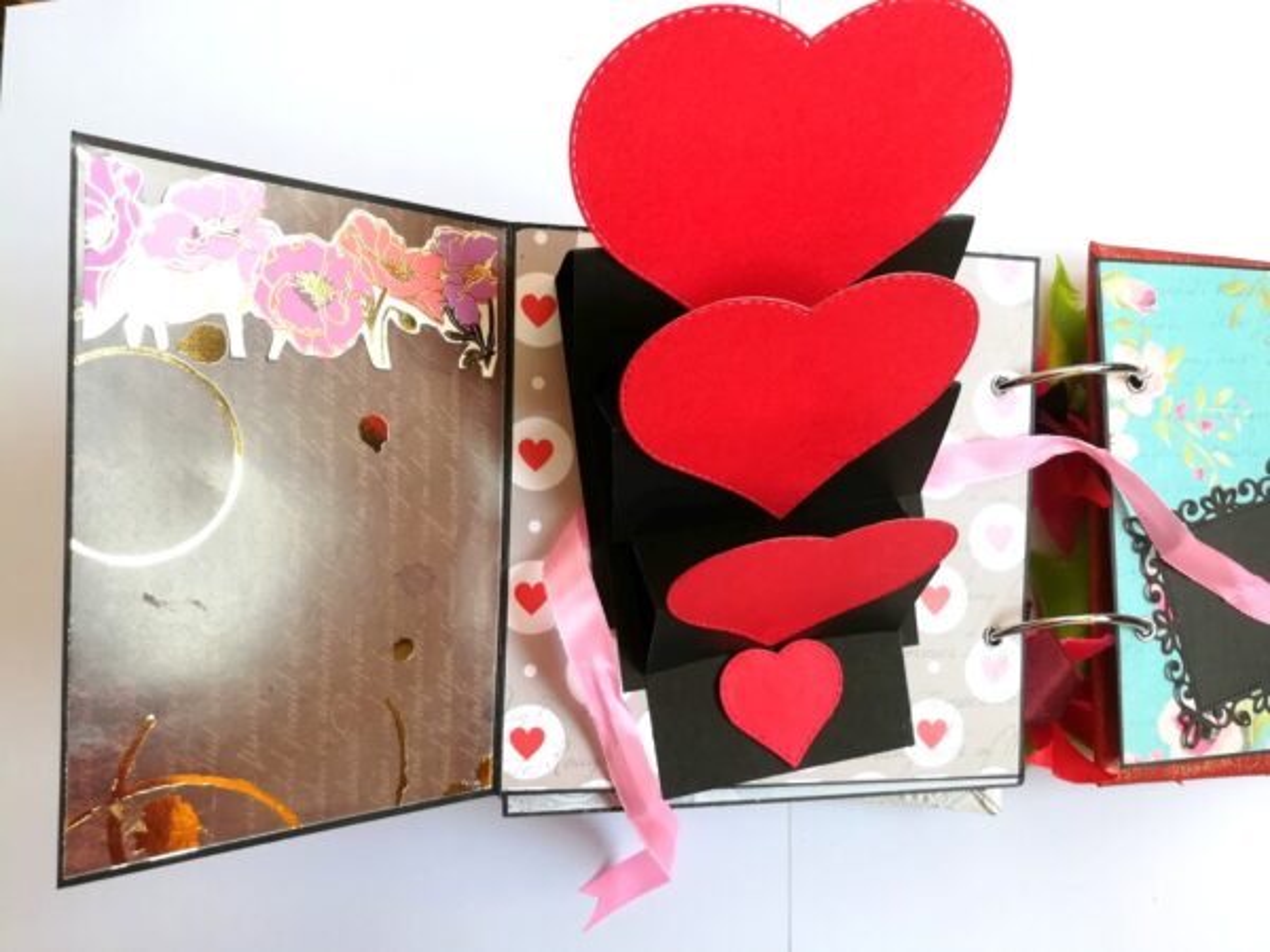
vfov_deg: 53.1
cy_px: 476
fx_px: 954
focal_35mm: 26
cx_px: 635
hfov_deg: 67.3
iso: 80
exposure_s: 1/50
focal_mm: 3.83
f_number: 2.2
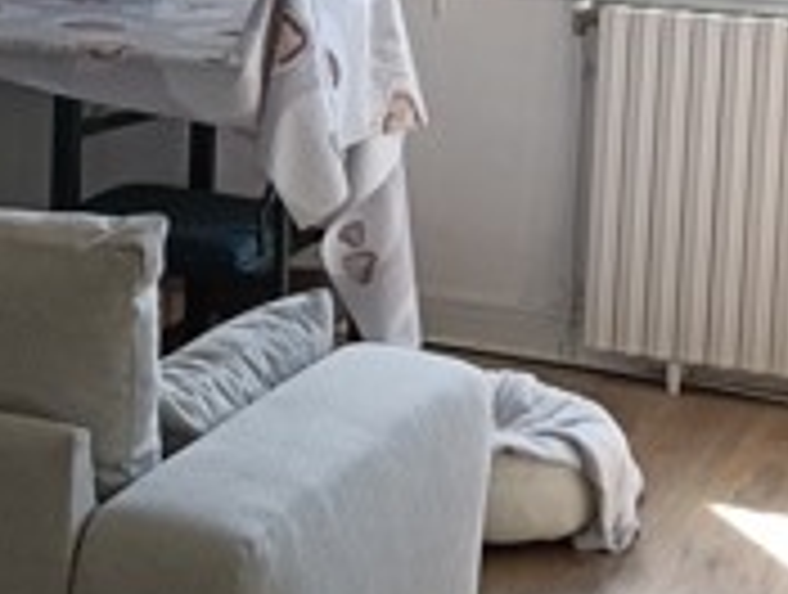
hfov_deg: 16.8
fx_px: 2600
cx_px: -23
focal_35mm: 114
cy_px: -81
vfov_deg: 12.8
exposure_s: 1/100
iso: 200
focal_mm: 4.7
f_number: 1.7
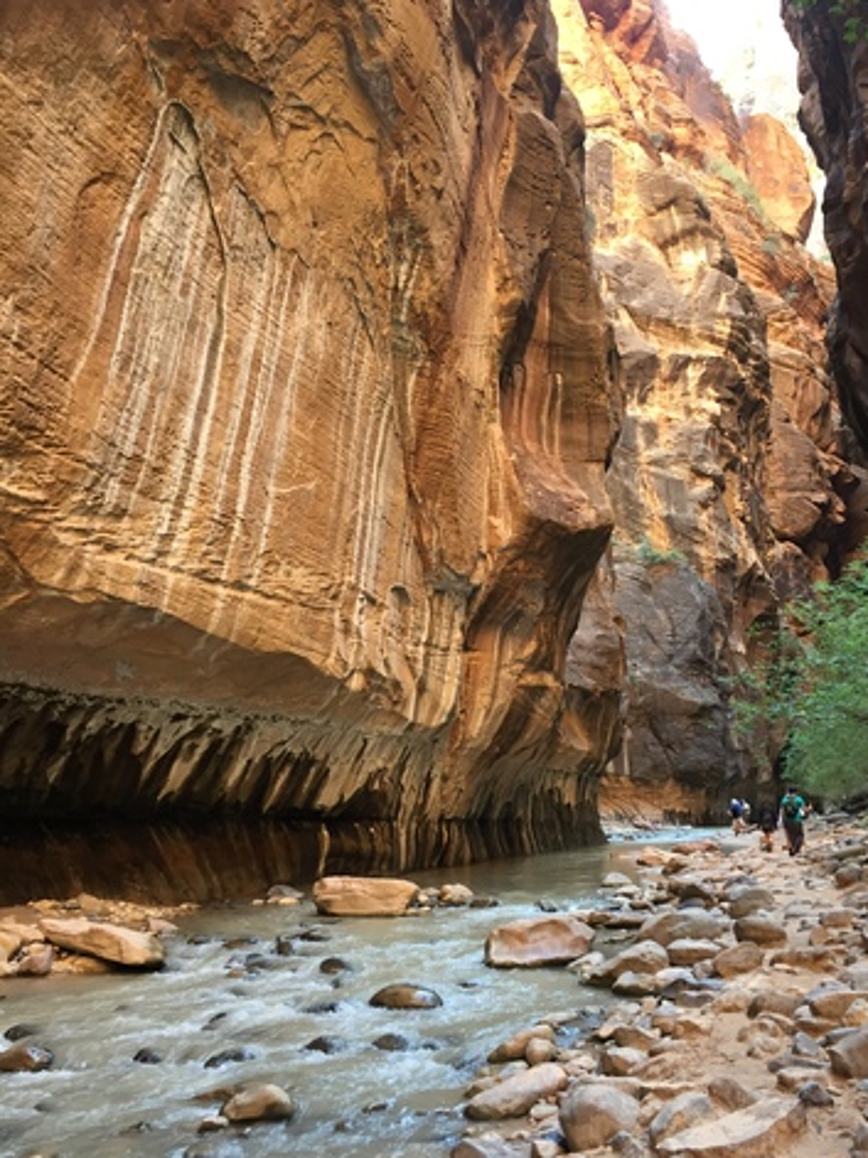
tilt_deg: +11.6
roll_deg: +1.3
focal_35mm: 32
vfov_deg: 56.8
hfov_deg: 44.1
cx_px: 475
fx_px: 1070
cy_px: 590
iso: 64
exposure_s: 1/30
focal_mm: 4.15
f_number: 2.2
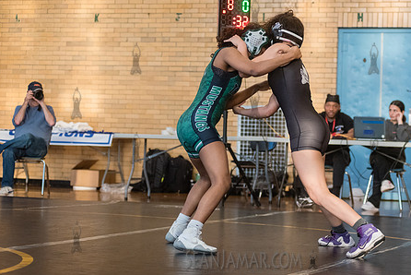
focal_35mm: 104
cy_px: 103
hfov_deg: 19.6
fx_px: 1188
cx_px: 254
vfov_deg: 13.2
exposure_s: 1/400
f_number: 3.5
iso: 4000
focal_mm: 80
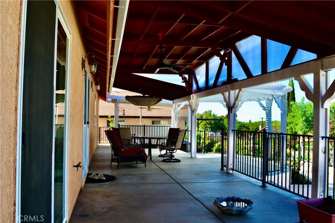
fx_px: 279
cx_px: 168
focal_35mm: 30
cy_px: 112
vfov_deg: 43.6
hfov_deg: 61.9
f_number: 10
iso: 400
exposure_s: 1/250
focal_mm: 20
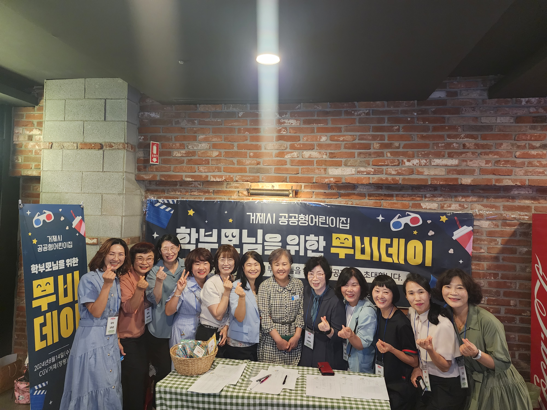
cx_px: 274
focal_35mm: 23
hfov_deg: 73.9
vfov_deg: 58.9
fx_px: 363
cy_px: 205
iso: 640
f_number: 1.8
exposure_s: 1/60
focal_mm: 6.4
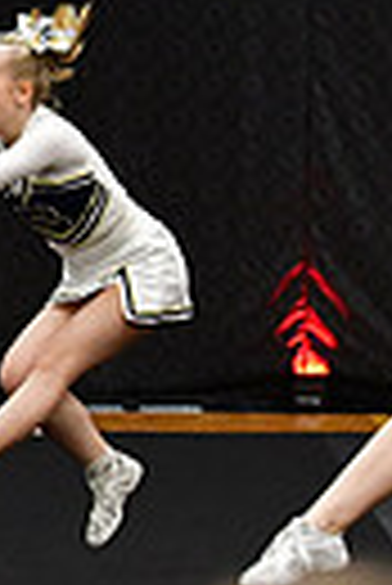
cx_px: -734
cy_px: 196
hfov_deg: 2.9
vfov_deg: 4.4
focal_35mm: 467
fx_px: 7607
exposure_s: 1/500
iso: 4000
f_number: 4
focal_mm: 70
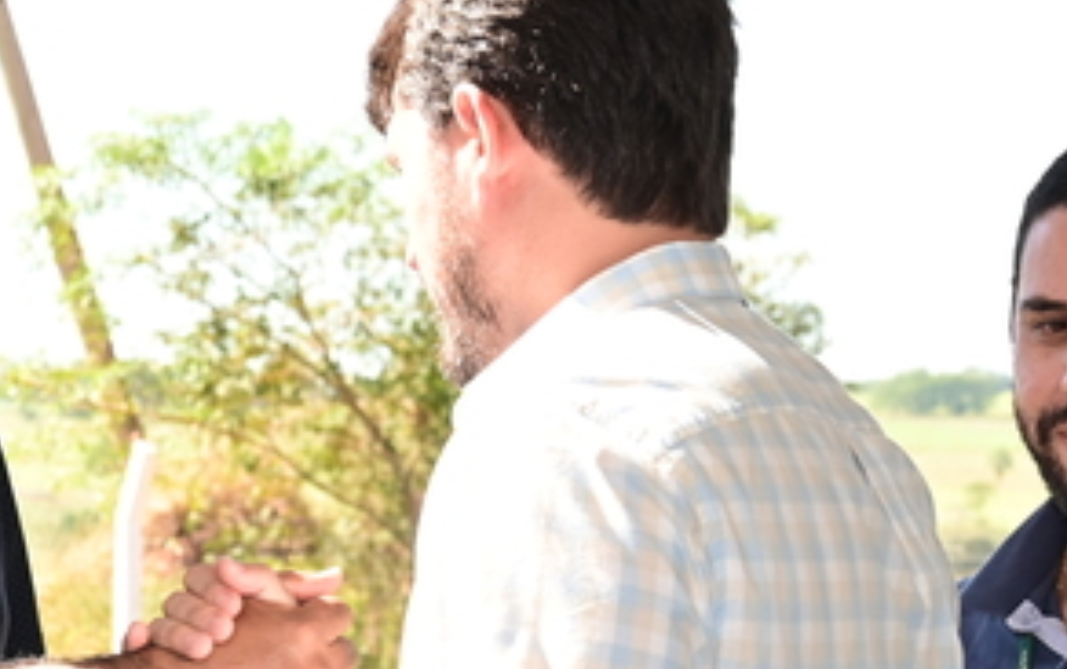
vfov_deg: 7.2
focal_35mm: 182
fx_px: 5296
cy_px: 397
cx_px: -99
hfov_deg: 11.3
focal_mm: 58
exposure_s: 1/200
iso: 450
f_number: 8
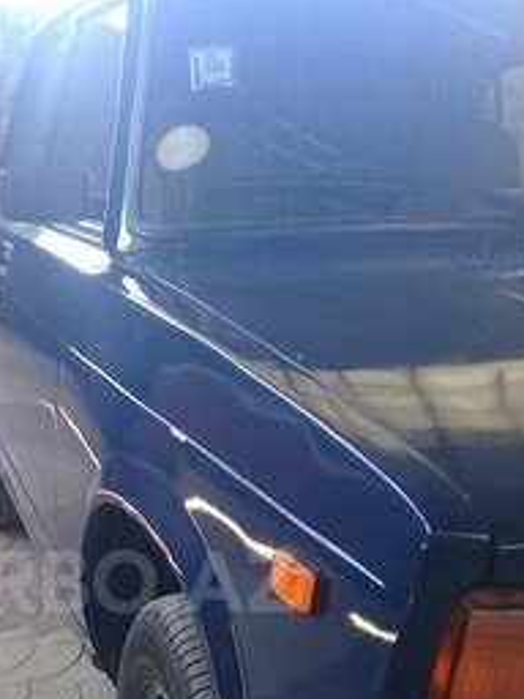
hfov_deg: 23.9
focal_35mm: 60
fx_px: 1211
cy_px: 582
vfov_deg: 31.2
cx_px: 85
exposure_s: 1/40
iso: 64
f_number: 2.2
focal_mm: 3.3
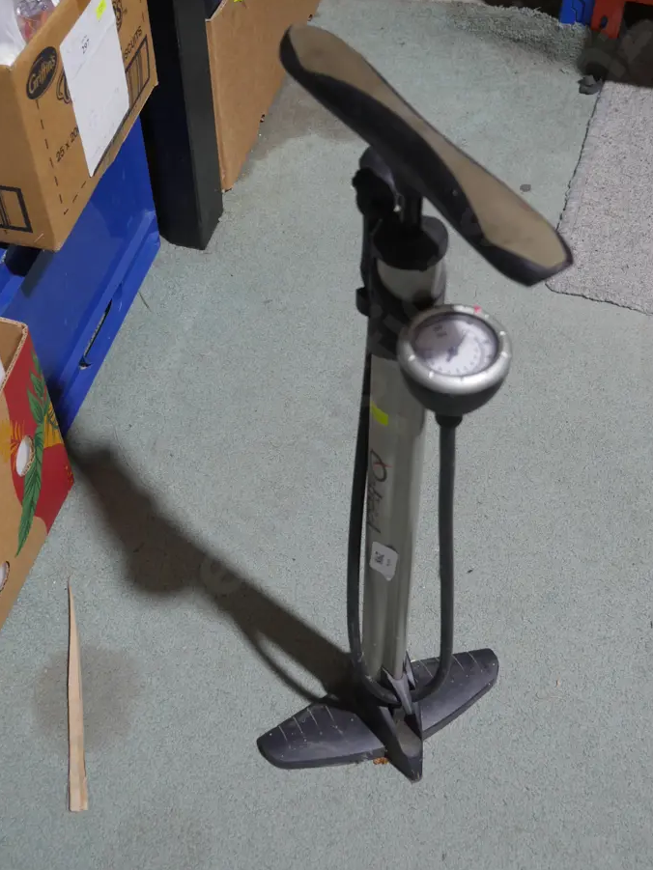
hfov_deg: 29.1
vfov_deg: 38.2
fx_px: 1257
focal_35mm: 50
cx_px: 338
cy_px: 416
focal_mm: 22
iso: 800
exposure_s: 1/60
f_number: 4.7
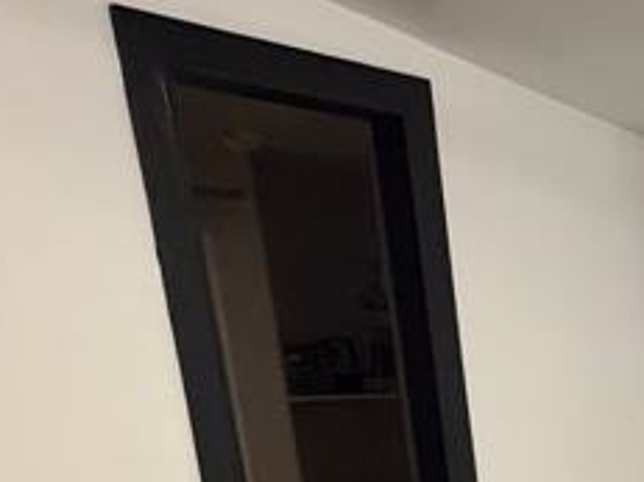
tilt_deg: -18.8
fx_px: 1153
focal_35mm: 62
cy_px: 710
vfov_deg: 20.4
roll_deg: +1.9
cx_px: 853
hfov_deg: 26.2
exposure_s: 1/60
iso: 640
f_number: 2.2
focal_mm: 2.22
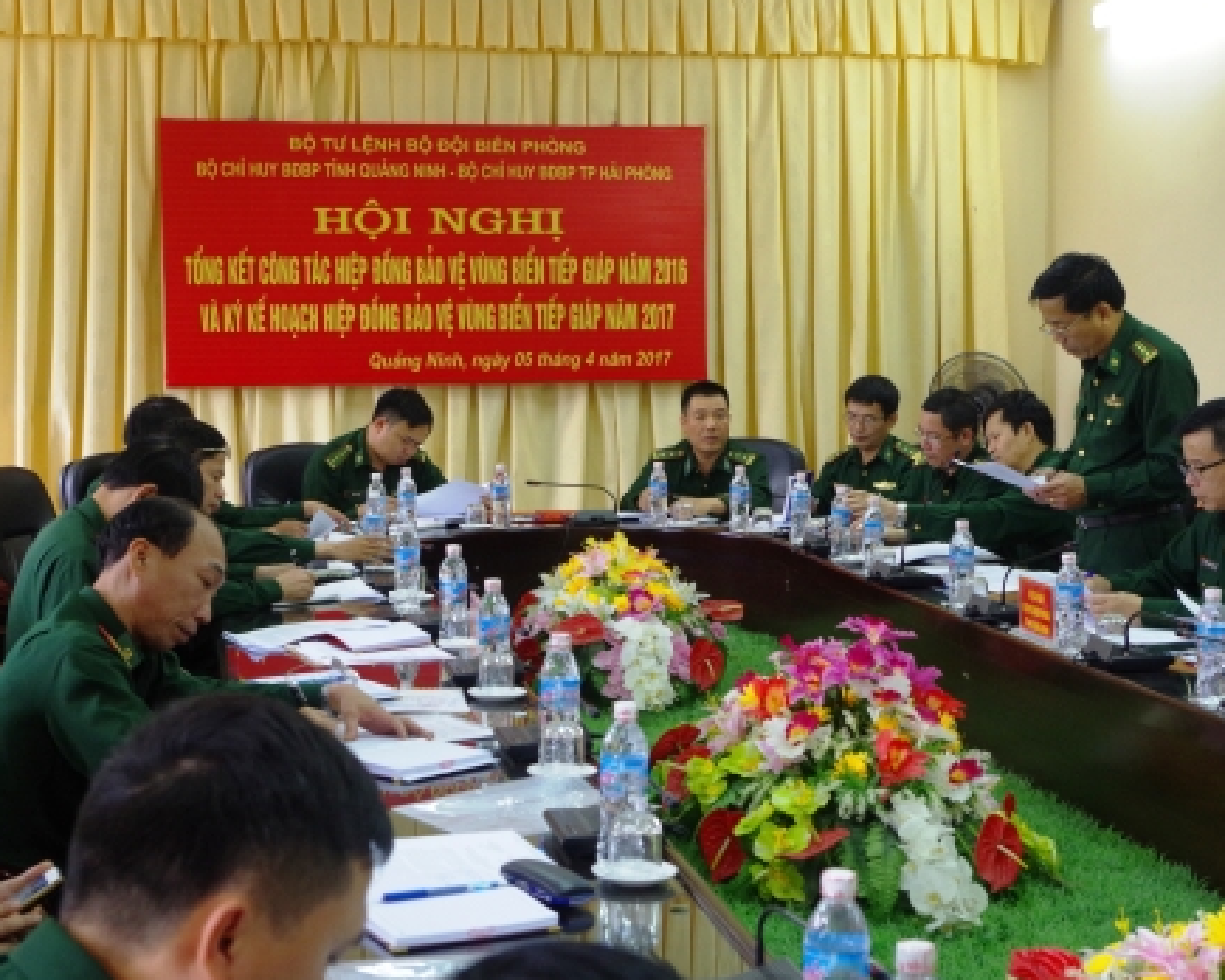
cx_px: 670
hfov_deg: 32.5
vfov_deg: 26.2
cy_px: 510
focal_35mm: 58
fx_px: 2103
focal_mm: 32.5
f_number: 6.3
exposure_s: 1/60
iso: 1600
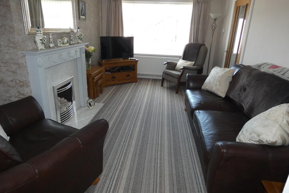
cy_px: 84
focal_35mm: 21
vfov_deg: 59.3
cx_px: 144
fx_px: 169
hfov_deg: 81.2
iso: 200
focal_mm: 3.6
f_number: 2.8
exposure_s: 1/60
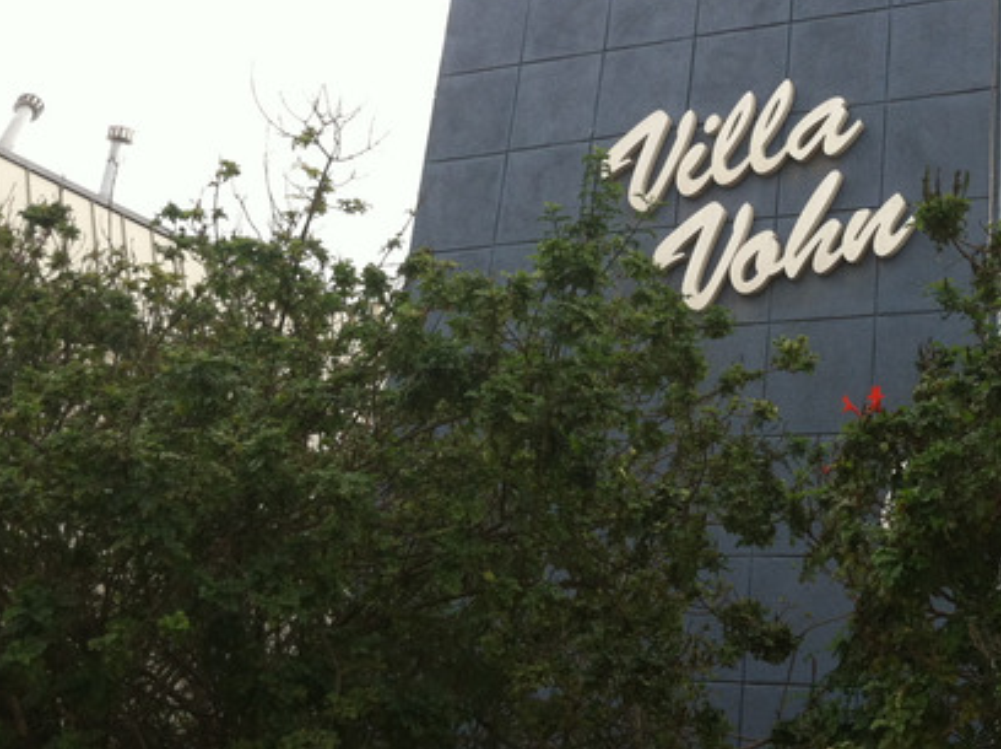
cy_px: 173
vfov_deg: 24.1
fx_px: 1733
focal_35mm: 60
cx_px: 729
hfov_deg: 31.7
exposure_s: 1/492
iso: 80
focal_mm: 3.85
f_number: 2.8
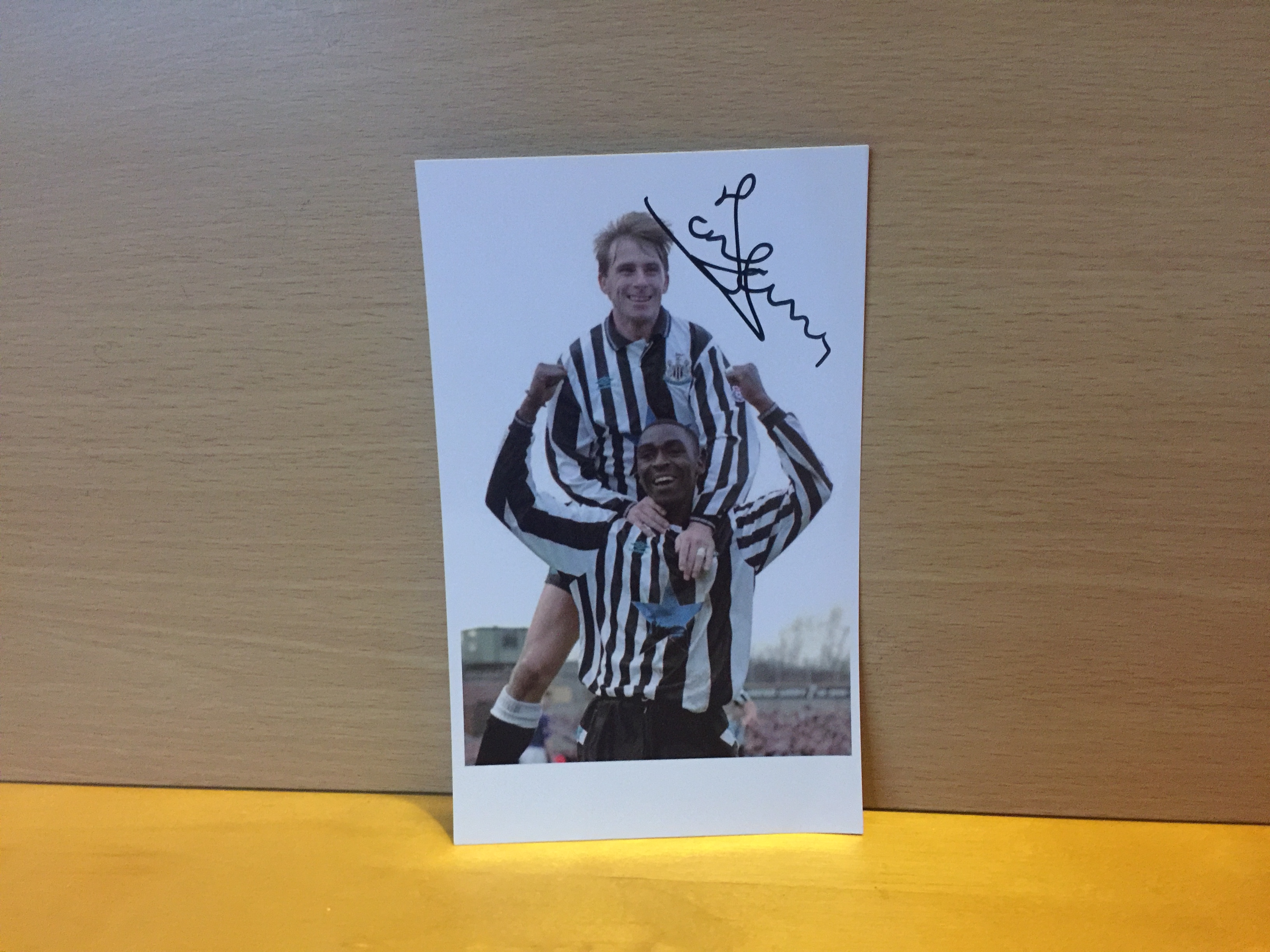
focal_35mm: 29
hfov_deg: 61.7
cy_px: 476
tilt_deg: -13.1
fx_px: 1064
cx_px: 635
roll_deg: -0.2
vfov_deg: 48.2
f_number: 2.2
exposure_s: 1/8
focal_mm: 4.15
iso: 200
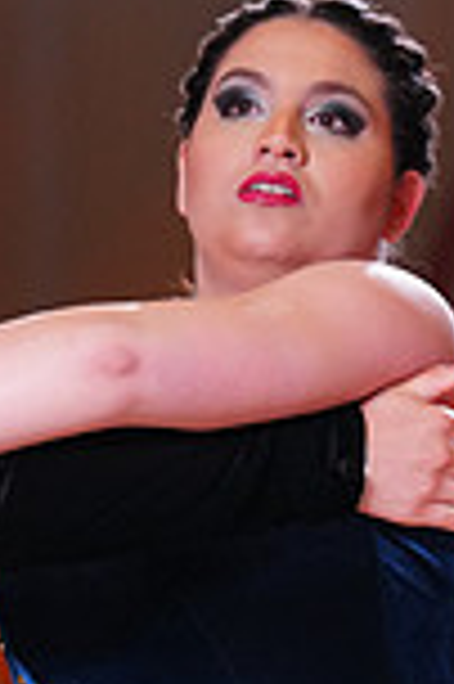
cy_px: 1080
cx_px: 25
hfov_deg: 2.2
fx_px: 11754
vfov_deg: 3.3
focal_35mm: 620
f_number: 2.8
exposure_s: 1/400
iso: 1600
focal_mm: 162
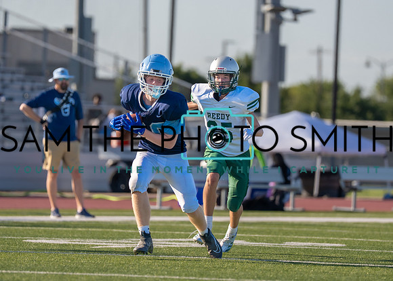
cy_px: 118
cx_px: 206
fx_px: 3929
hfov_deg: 5.7
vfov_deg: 4.1
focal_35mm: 352
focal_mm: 200
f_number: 2.8
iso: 250
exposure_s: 1/5000
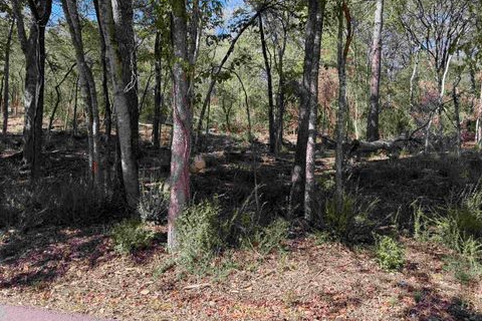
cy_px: 141
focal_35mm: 26
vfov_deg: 49.4
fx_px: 348
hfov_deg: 69.4
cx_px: 244
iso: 80
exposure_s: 1/593
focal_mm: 6.76
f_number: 1.78
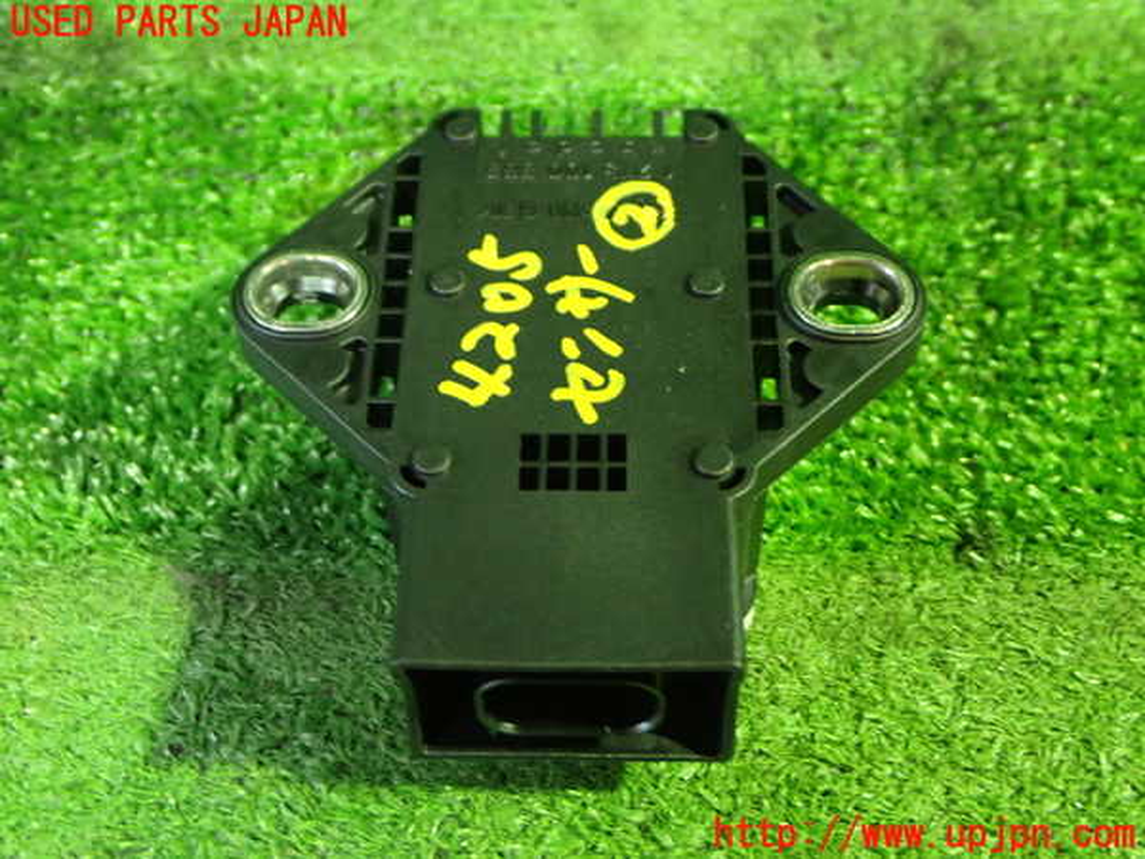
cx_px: 572
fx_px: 1555
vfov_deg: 30.9
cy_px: 430
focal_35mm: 47
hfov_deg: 40.4
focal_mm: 8.4
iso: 800
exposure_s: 1/13
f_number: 3.1
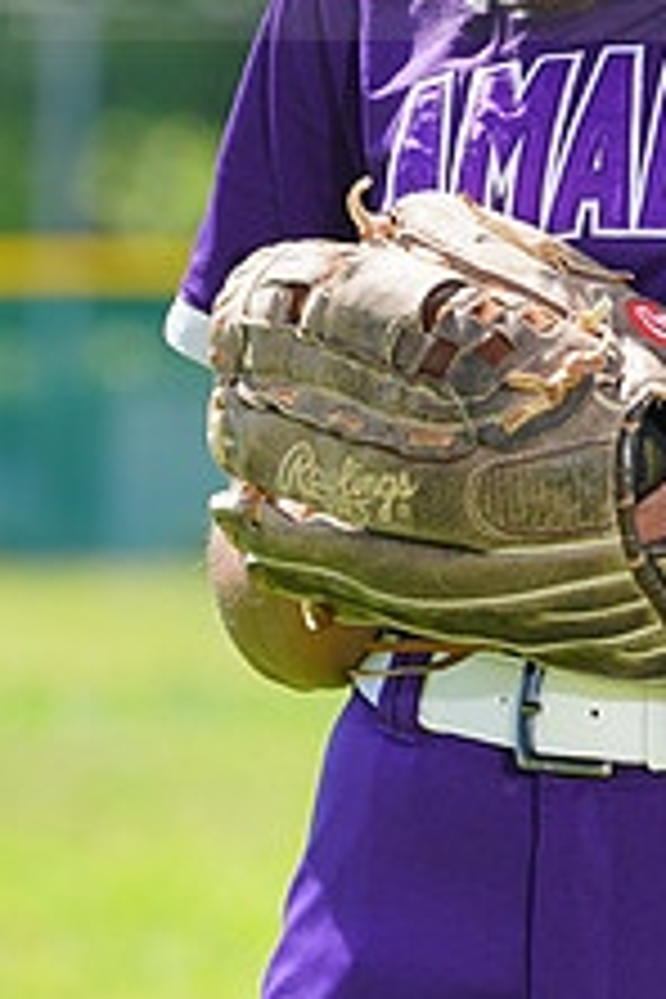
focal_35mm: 784
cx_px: 814
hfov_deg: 1.8
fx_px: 21754
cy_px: -104
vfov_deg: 2.6
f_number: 10
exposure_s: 1/125
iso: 200
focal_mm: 300
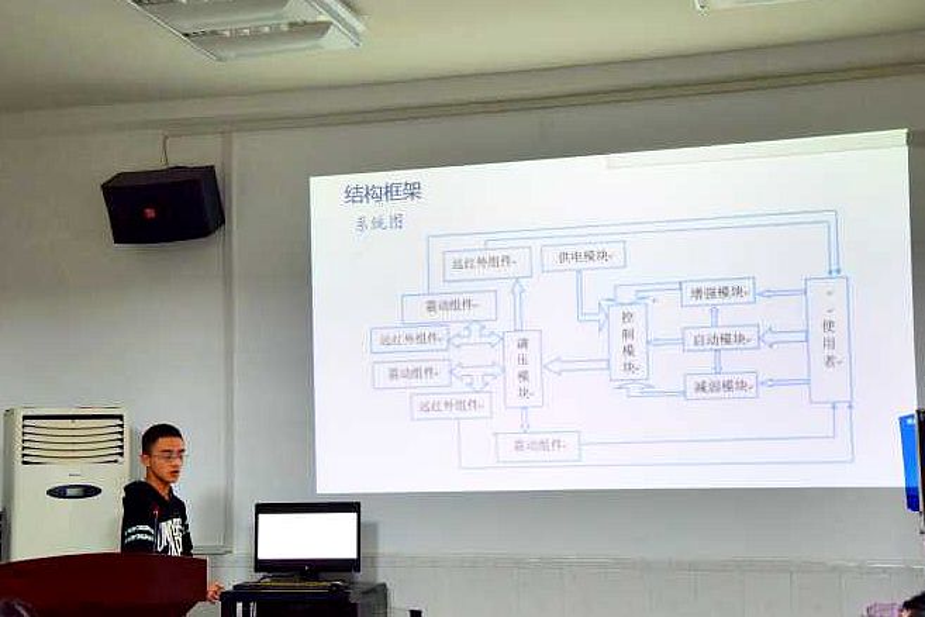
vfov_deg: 23.8
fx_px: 1464
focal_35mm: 57
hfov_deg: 35.1
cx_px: 462
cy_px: 308
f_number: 4.5
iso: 1250
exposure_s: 1/60
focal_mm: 38
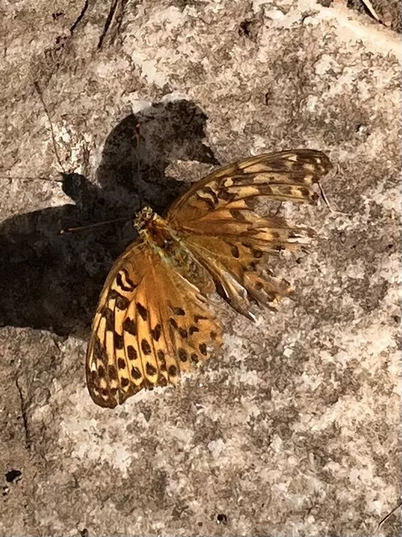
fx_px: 403
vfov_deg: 67.3
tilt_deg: -72.6
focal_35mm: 26
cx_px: 201
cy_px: 268
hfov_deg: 53.0
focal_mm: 5.1
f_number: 1.6
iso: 50
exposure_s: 1/6897
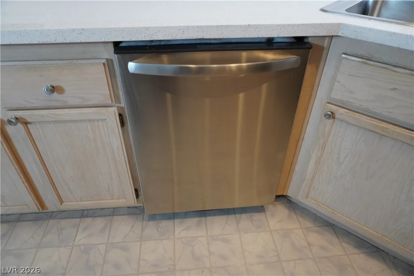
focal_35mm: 24
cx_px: 207
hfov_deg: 73.7
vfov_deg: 53.1
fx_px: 276
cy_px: 138
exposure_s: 1/160
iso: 1250
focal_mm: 16
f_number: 4
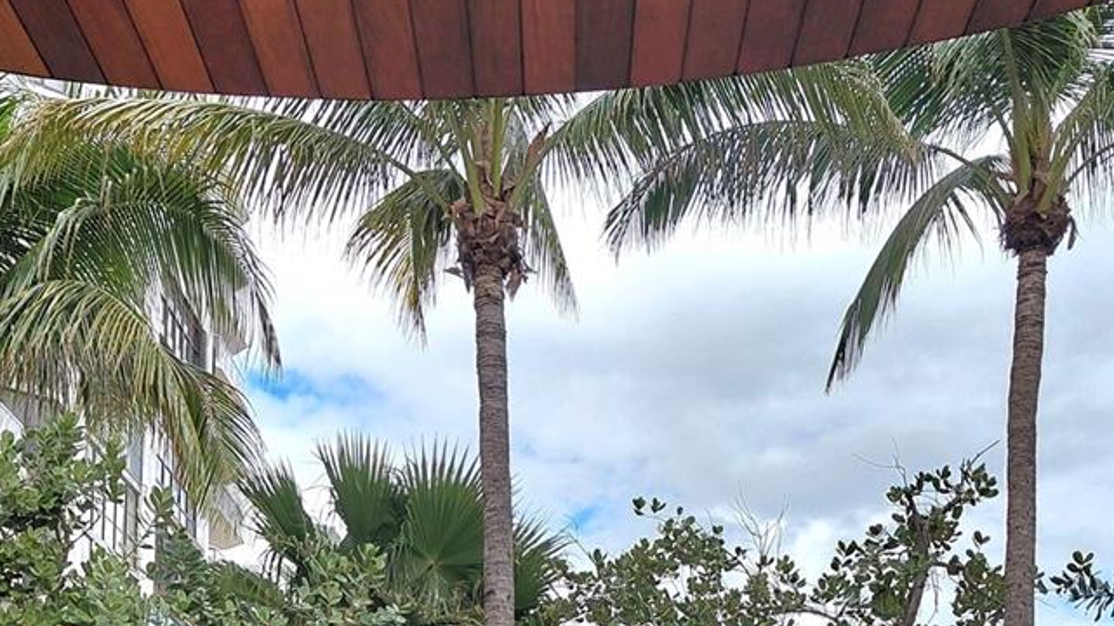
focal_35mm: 51
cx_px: 504
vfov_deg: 21.8
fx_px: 1506
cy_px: 744
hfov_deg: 40.6
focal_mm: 4.69
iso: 50
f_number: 1.8
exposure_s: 1/1250
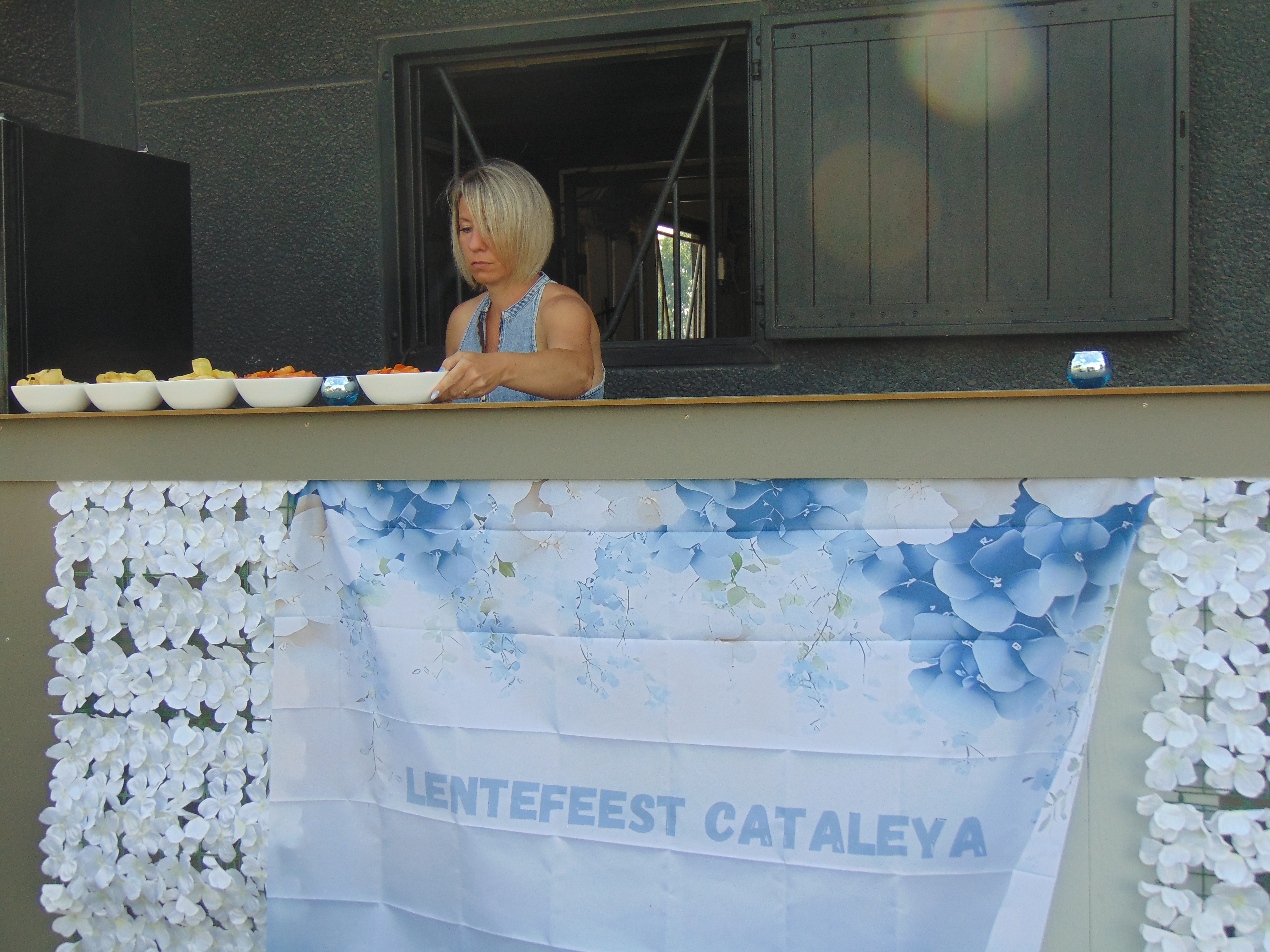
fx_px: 1541
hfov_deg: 44.8
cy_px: 476
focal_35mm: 42
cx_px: 635
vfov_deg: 34.3
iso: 80
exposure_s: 1/320
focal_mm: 7.6
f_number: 3.3
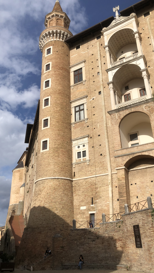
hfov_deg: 37.8
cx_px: 75
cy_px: 135
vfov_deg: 62.6
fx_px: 225
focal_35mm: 31
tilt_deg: +25.9
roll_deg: +2.7
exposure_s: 1/3205
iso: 20
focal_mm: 4
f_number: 1.8
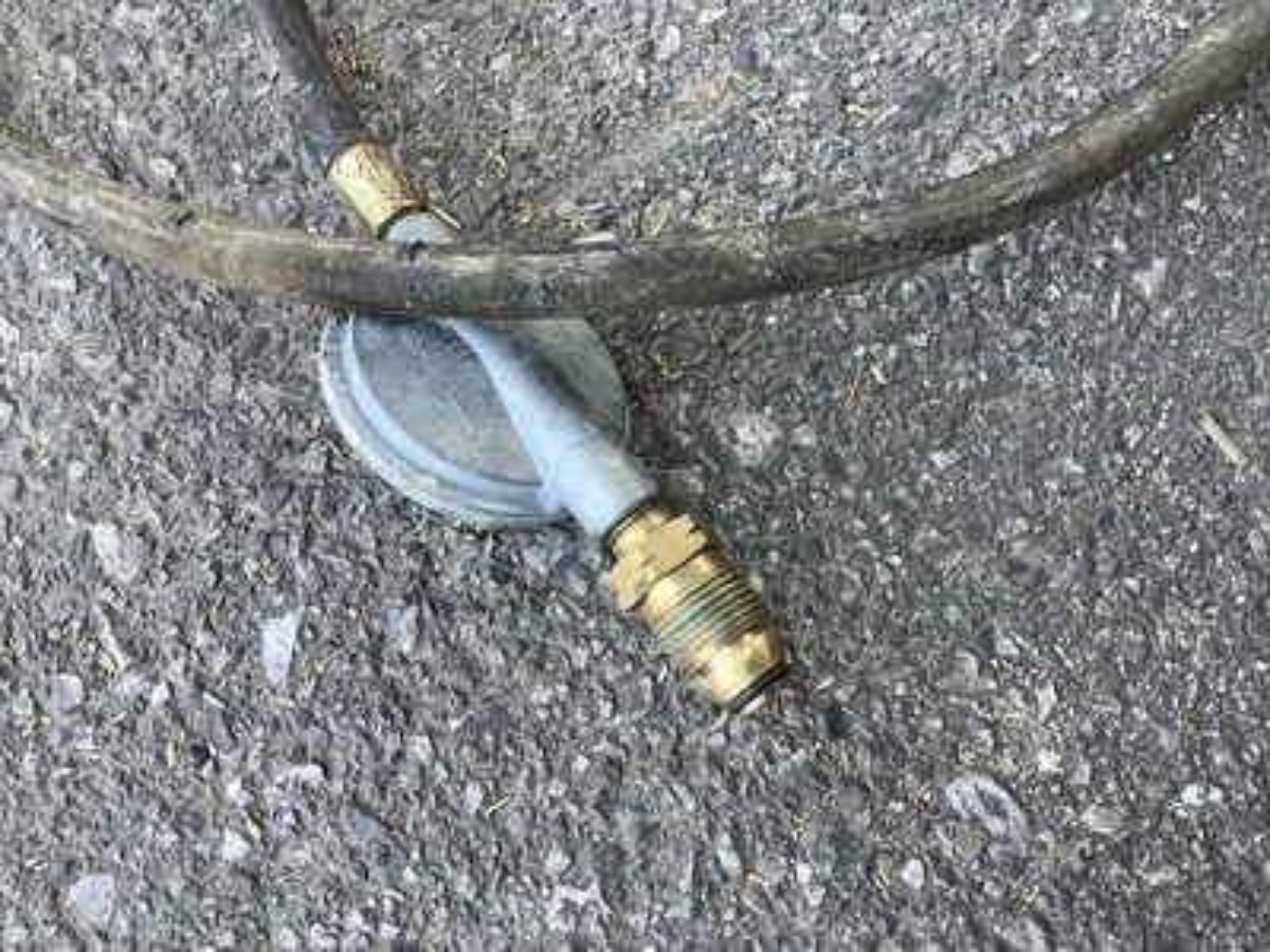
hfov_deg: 58.4
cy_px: 476
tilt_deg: -78.7
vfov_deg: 45.4
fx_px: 1137
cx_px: 635
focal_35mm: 31
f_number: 2.4
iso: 40
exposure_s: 1/100
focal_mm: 3.3
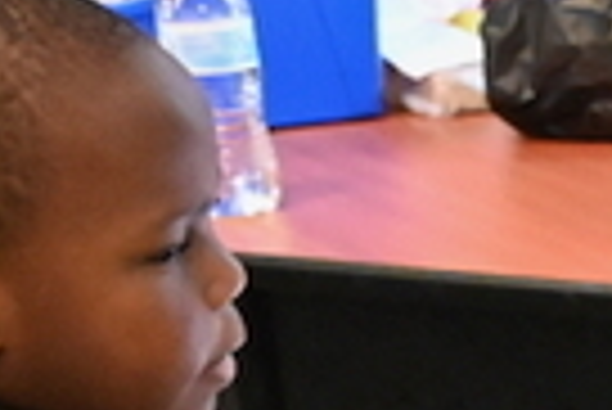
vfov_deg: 6.3
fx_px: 3591
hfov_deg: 8.3
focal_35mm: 211
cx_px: 1814
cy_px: 856
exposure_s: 1/250
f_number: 4
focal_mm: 28
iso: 16000
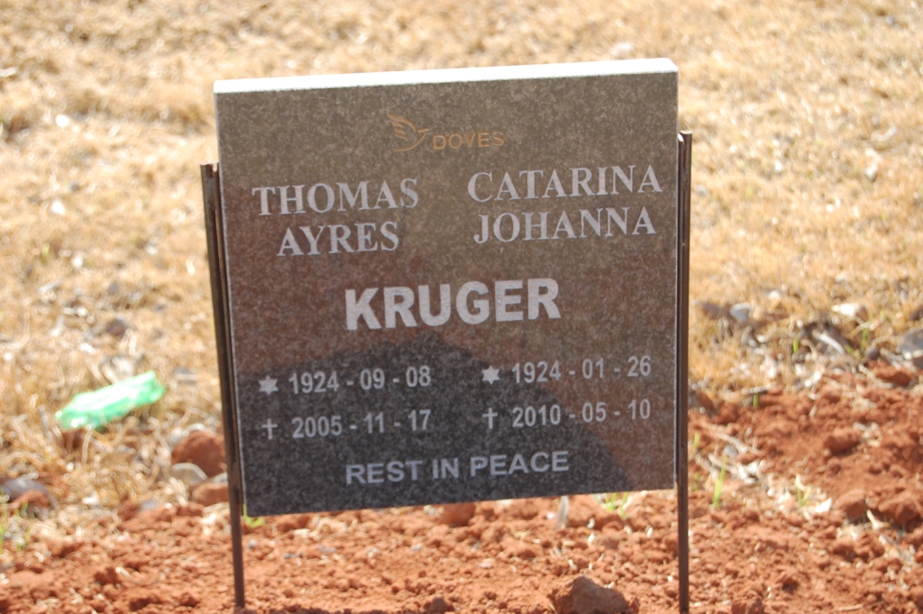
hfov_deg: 24.6
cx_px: 462
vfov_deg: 16.5
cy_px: 307
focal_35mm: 82
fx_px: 2113
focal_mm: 55
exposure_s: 1/160
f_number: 6.3
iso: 200
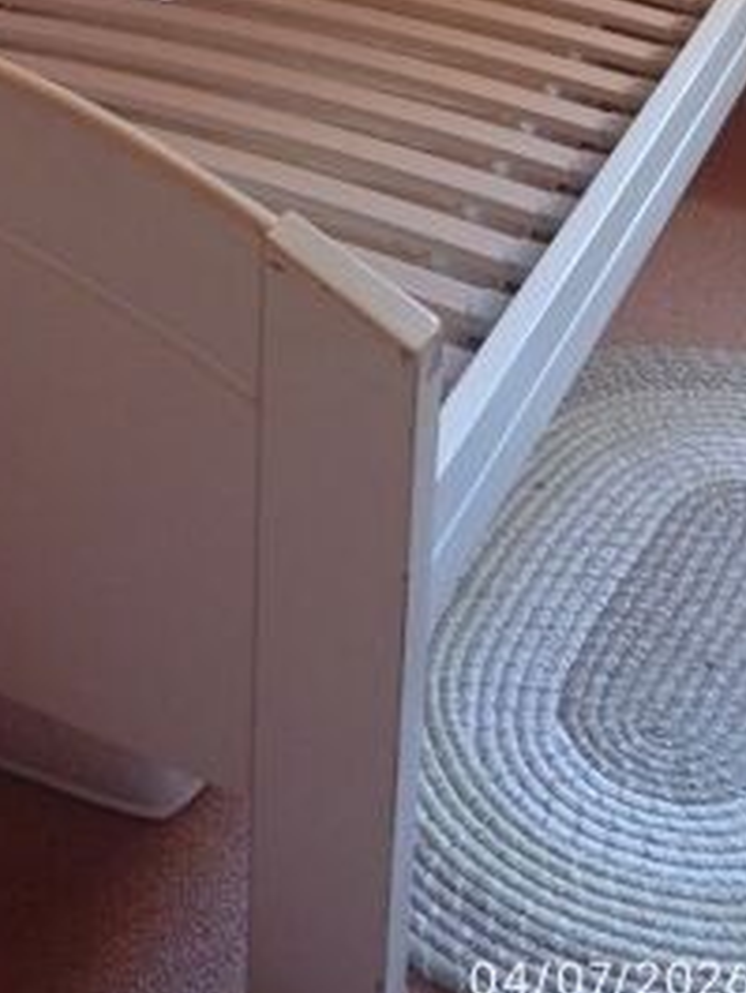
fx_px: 1866
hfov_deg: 22.1
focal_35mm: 65
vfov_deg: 27.2
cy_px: -118
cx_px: 71
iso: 1469
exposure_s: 1/16.7
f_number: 1.8
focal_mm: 3.98
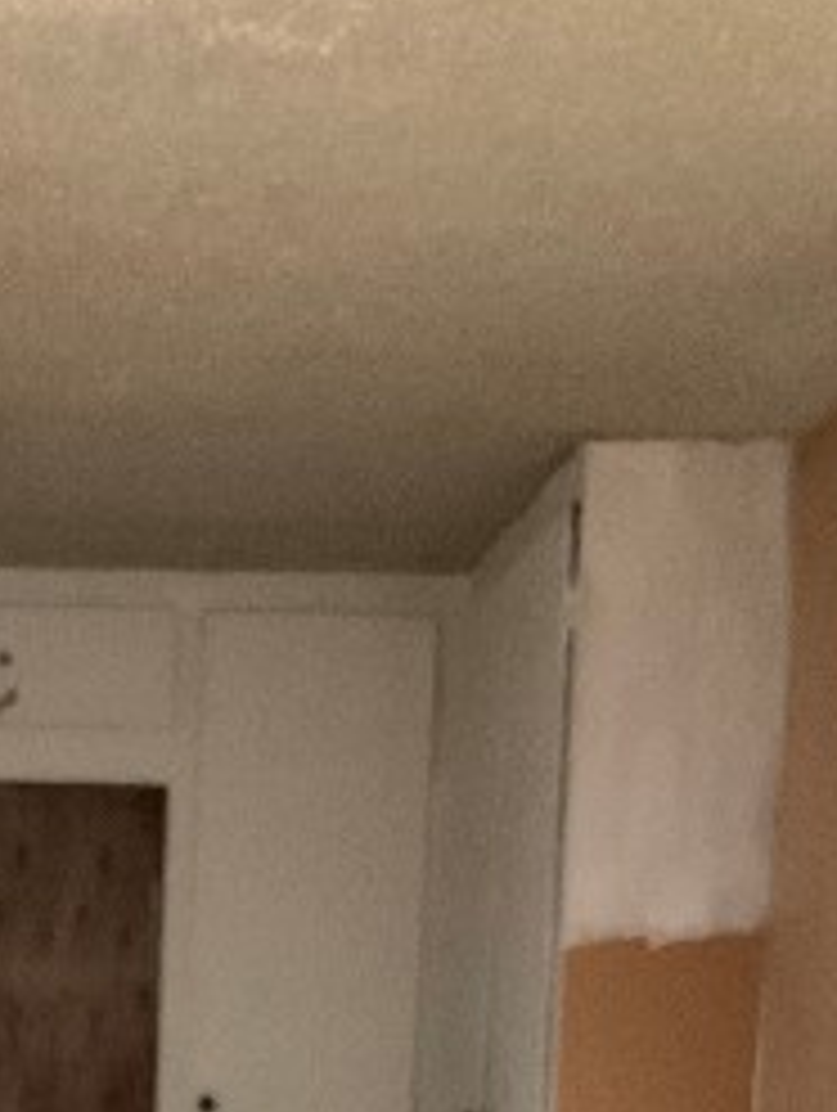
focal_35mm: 90
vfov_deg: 19.5
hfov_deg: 16.1
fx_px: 2894
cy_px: 1553
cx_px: -18
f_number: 1.8
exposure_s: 1/30
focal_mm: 3
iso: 500
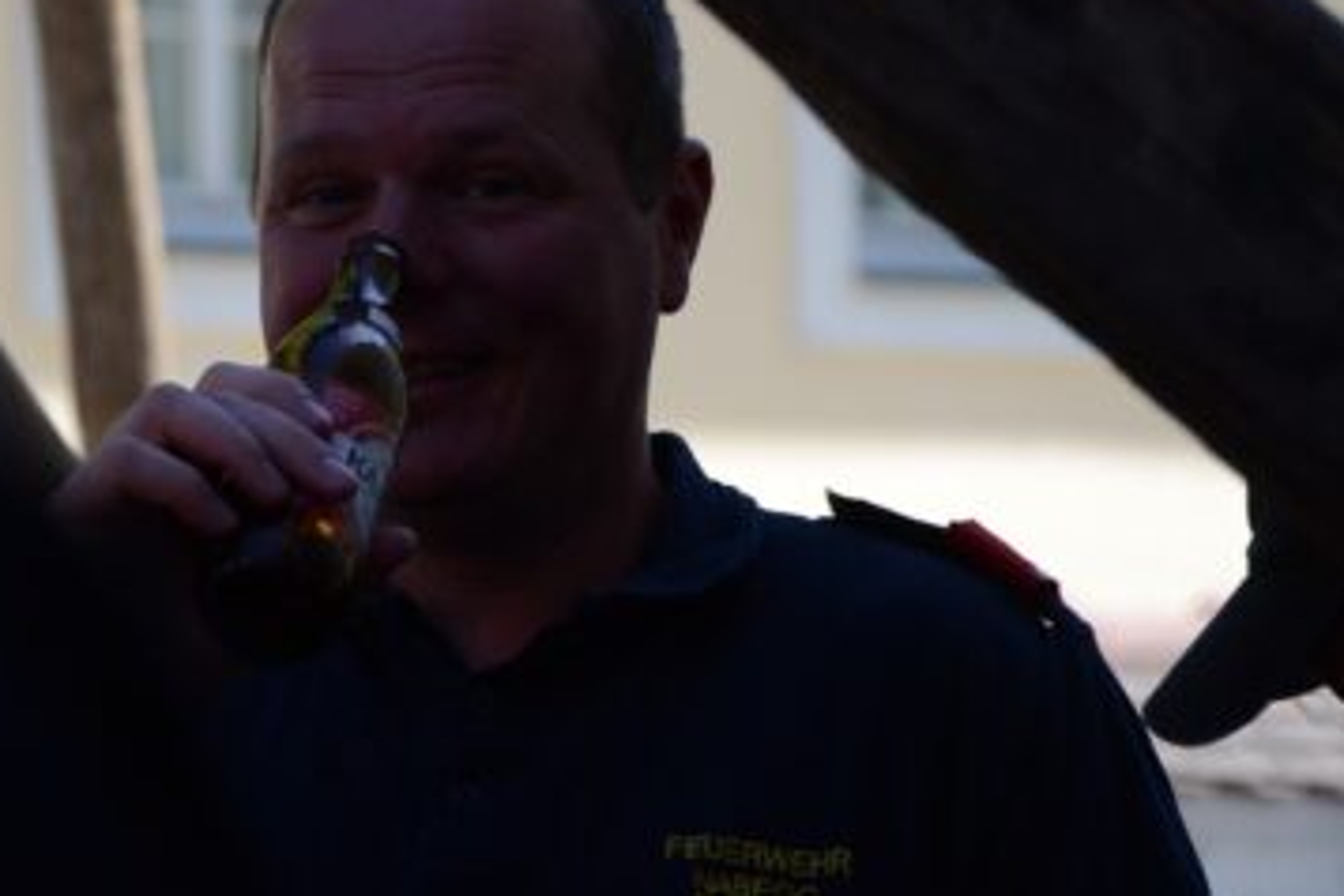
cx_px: 388
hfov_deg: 7.8
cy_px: 286
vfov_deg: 5.2
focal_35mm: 265
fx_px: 9887
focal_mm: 105
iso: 200
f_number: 5.6
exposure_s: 1/400
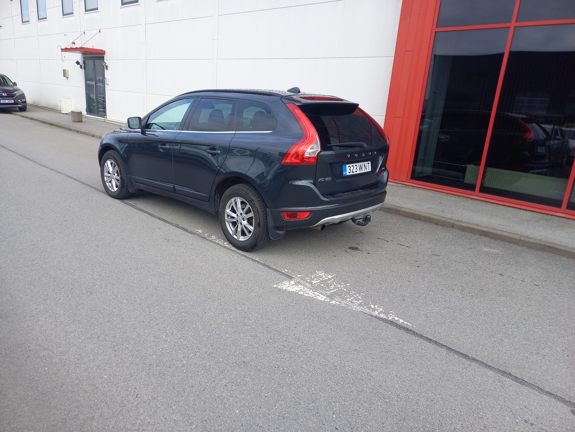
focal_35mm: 25
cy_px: 216
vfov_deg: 54.9
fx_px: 415
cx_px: 288
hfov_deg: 69.4
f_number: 1.8
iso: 50
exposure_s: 1/310
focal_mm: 4.65
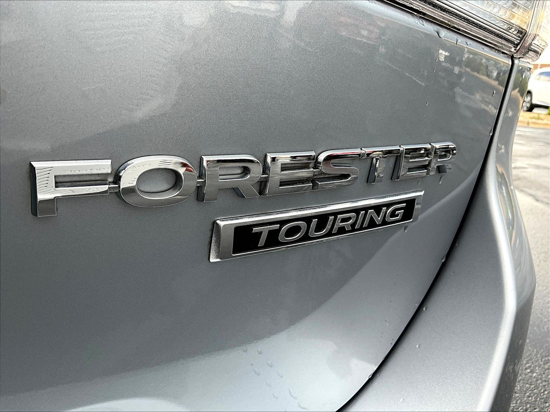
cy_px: 206
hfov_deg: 61.7
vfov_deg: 48.2
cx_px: 275
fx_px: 461
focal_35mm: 29
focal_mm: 3
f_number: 1.8
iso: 25
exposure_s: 1/122
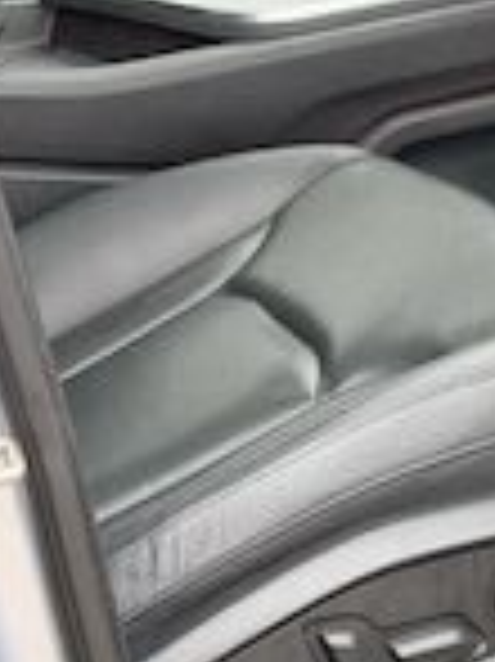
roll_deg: +1.8
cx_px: 572
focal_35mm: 131
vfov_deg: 14.9
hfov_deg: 11.1
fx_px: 2501
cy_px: 104
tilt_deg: -17.7
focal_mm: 6.76
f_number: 1.78
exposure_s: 1/90
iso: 100
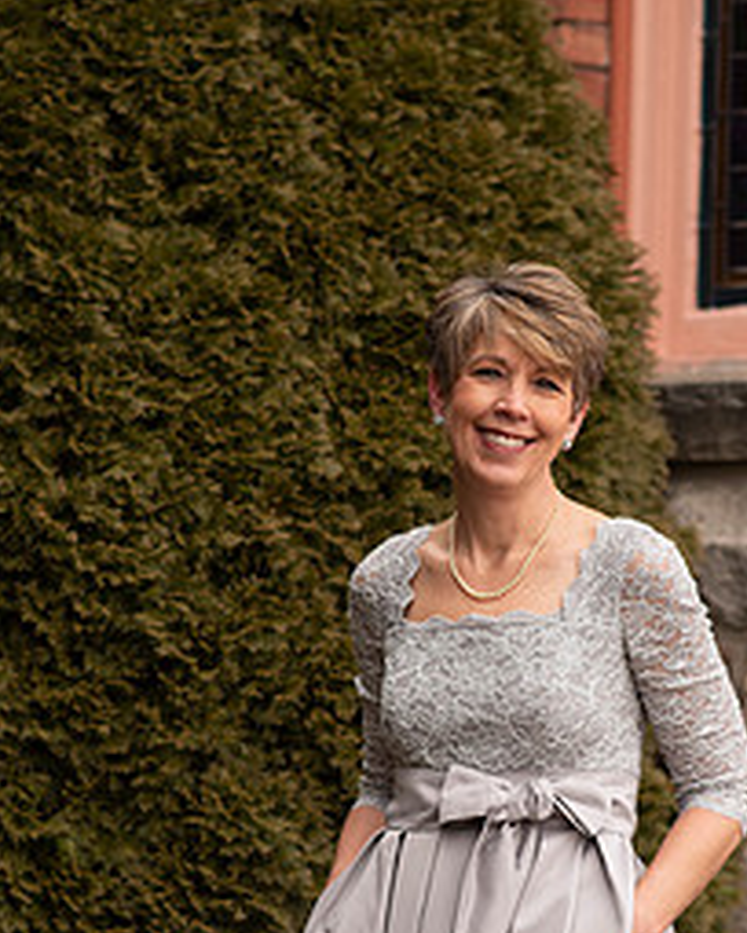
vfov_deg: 13.6
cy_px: 640
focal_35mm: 141
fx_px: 3897
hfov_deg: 10.9
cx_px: 480
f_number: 2.5
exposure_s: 1/125
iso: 100
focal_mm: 85
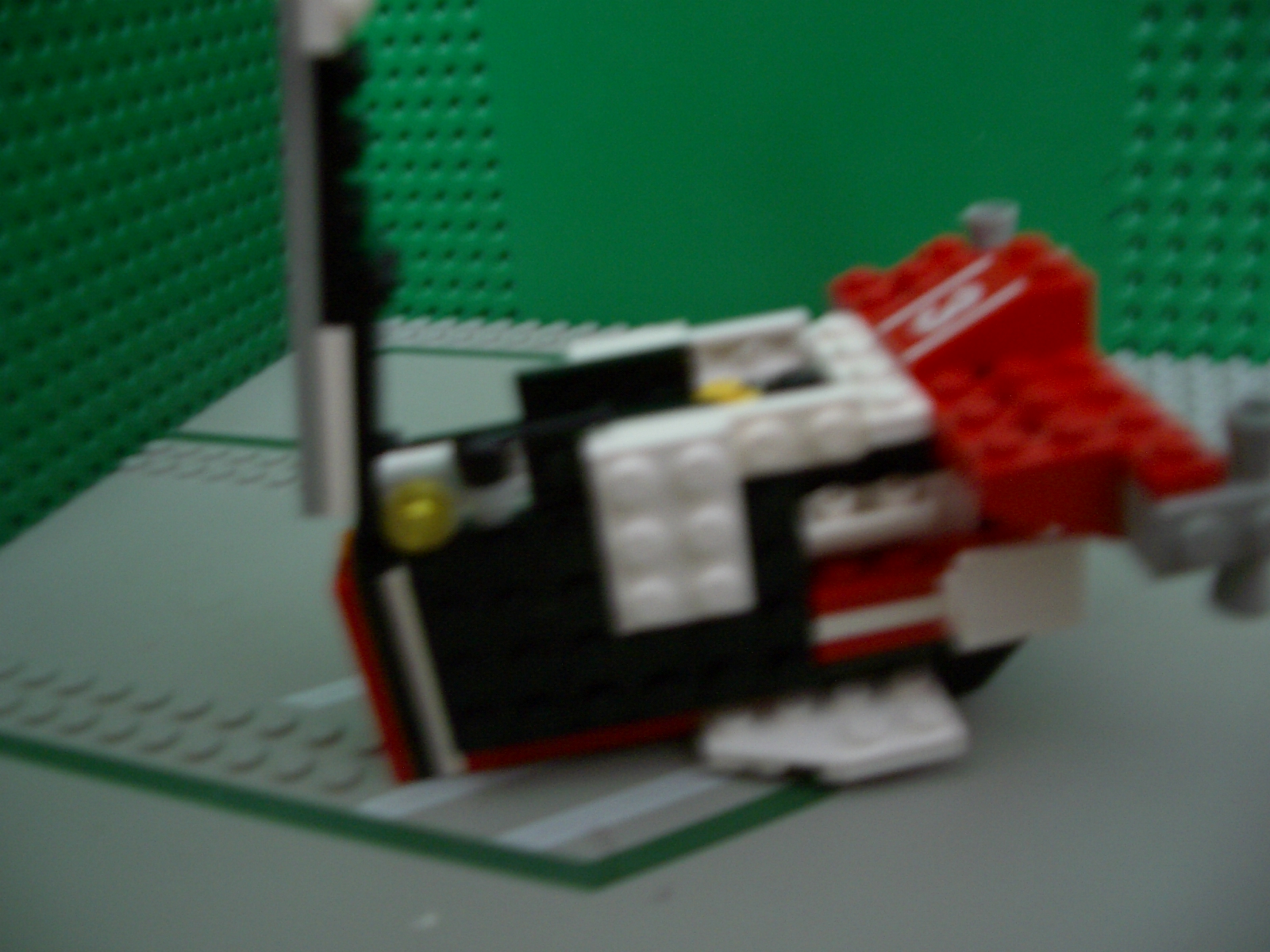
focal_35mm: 35
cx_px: 635
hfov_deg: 52.6
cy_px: 476
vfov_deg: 40.7
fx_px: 1284
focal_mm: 5.8
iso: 100
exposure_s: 1/8
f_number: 2.6
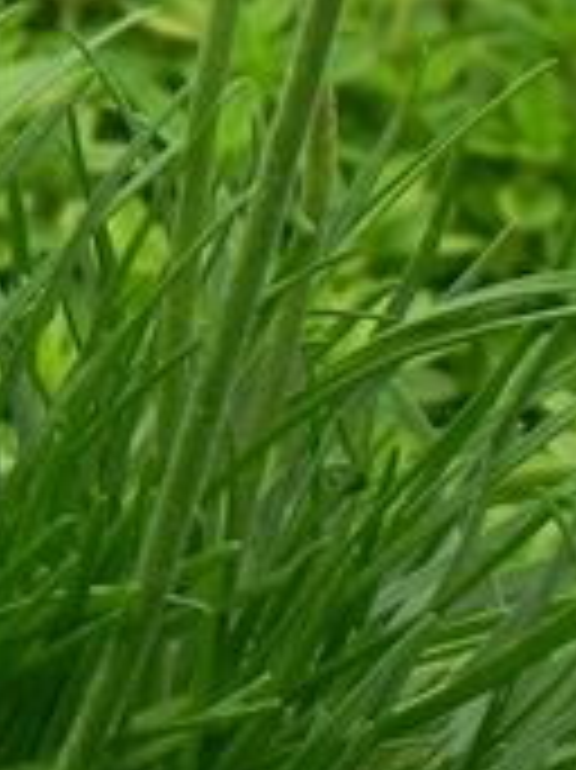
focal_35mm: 675
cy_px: -329
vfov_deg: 2.9
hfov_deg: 2.2
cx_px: -72
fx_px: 14994
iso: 160
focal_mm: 25.7
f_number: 5.6
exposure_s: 1/250
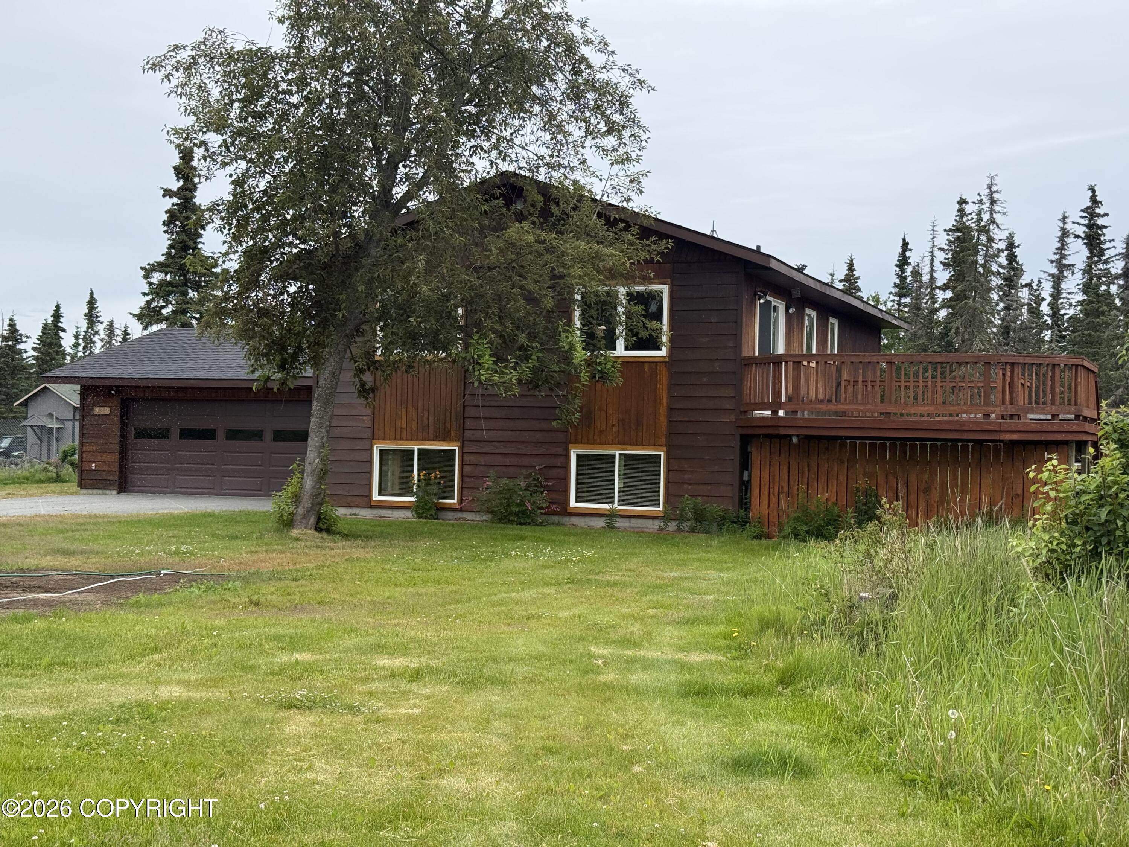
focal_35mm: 48
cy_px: 424
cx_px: 564
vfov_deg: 30.3
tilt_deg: +1.5
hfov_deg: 39.7
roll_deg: -0.7
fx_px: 1566
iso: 80
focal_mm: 6.76
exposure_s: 1/1678
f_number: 1.78
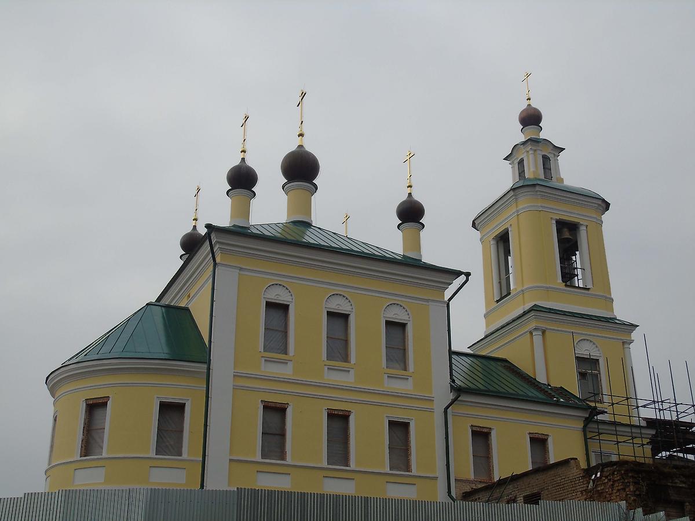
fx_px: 924
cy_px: 260
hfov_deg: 41.2
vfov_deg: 31.5
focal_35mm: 46
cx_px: 348
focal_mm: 8.2
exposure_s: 1/640
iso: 80
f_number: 4.1
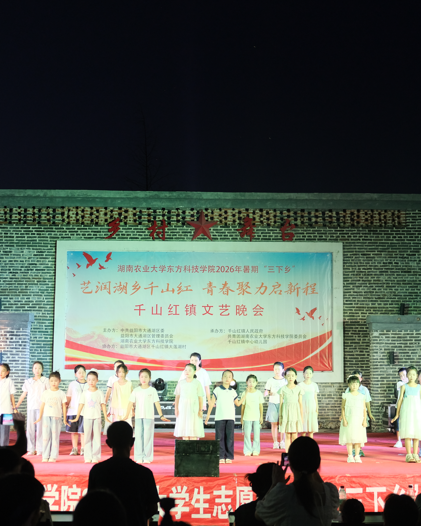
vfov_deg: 34.7
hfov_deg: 28.1
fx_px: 841
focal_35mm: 54
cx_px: 206
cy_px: 262
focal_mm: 25.4
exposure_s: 1/60
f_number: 3.2
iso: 800
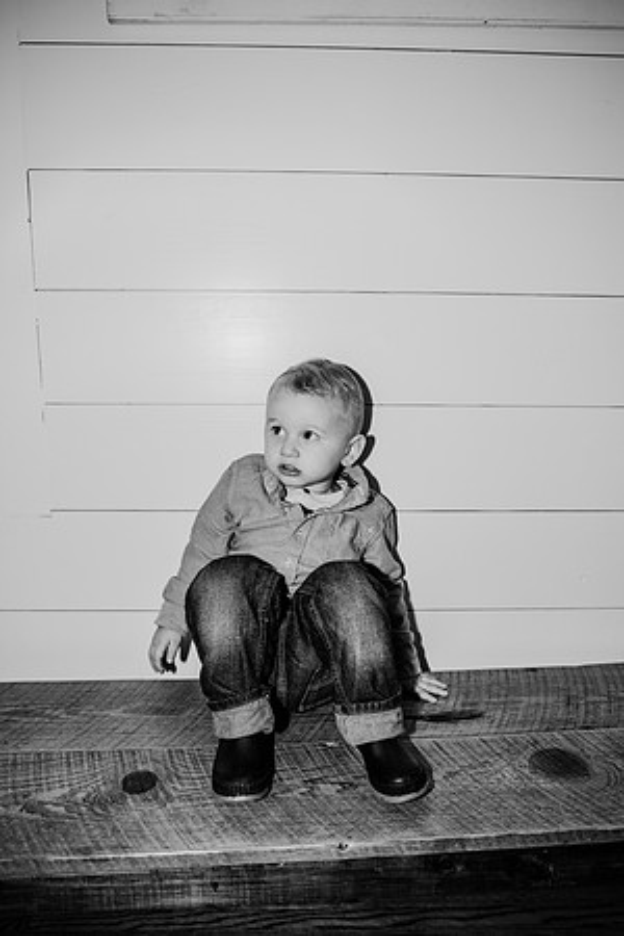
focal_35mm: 24
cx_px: 312
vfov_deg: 73.7
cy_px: 468
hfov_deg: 53.1
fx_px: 624
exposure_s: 1/1000
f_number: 2.8
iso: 500
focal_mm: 24
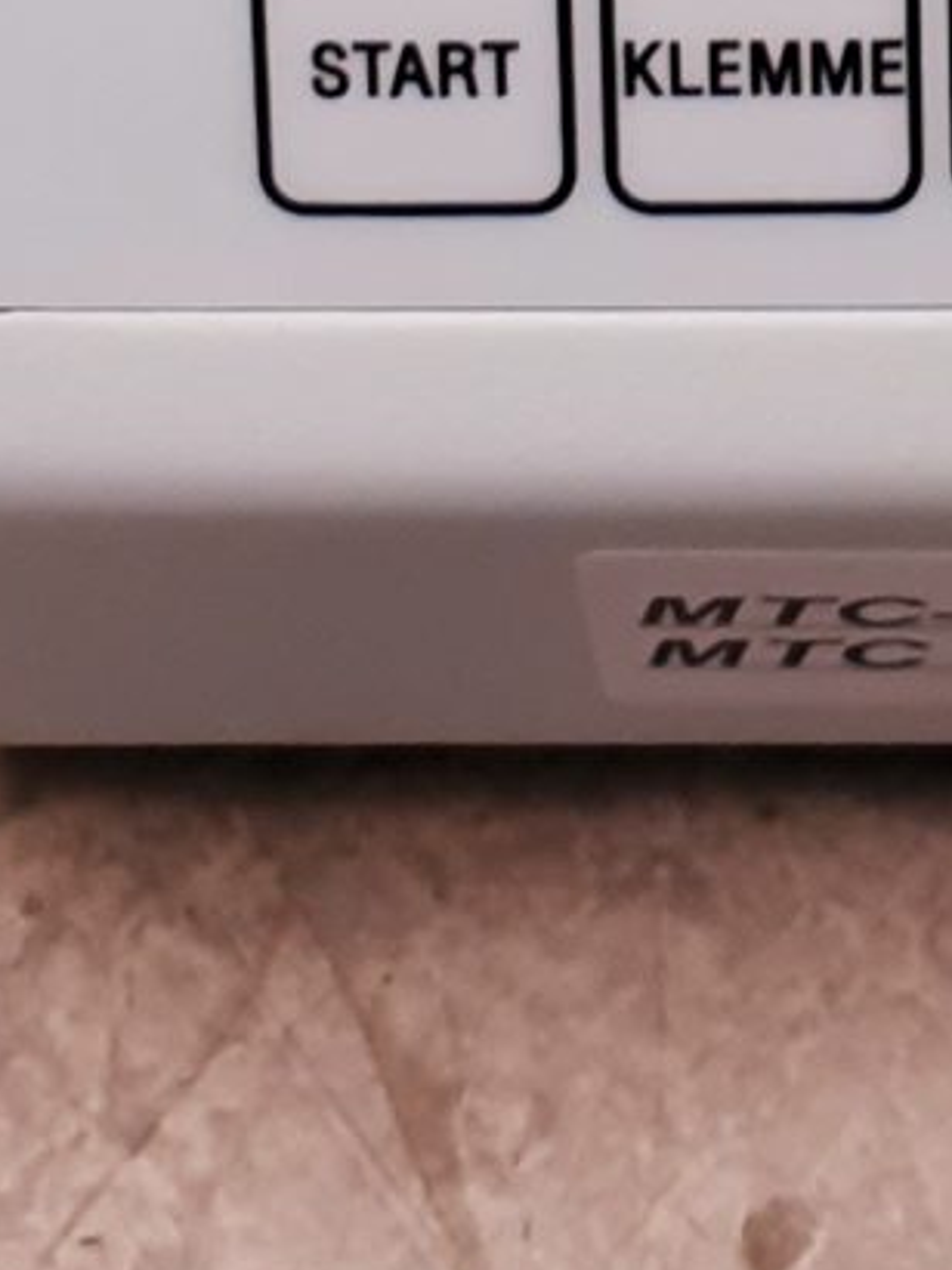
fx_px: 5943
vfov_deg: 10.2
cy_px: -2052
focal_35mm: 162
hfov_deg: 9.0
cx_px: 1360
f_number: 2.4
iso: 64
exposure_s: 1/100
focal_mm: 4.3
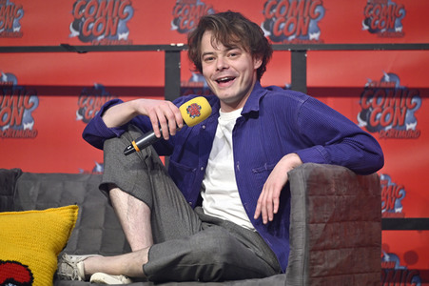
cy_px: 143
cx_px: 214
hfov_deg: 11.4
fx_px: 2143
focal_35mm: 180
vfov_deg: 7.6
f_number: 2.8
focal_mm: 180
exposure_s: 1/500
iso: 1000
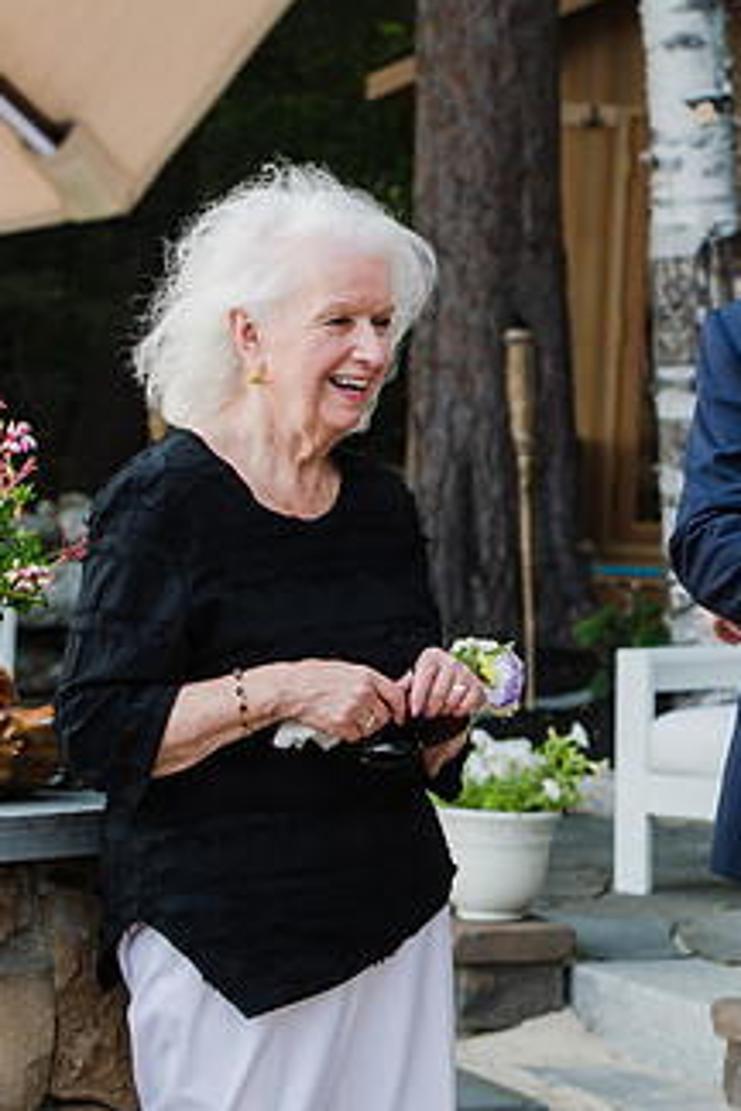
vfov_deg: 10.9
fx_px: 5804
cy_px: 571
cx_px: 940
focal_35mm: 188
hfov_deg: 7.2
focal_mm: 70
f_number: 4.5
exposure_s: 1/250
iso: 200
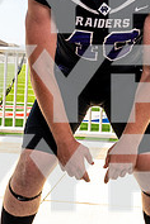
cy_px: 85
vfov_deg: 20.6
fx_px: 619
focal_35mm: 99
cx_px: 97
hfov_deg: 13.8
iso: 100
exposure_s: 1/125
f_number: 8
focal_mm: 39
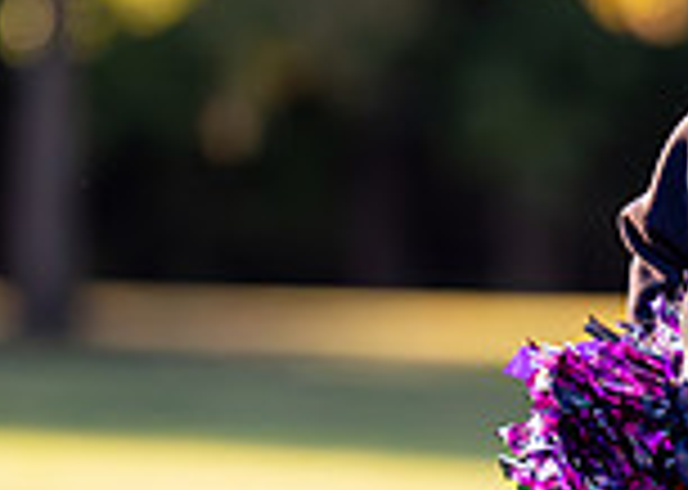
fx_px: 14037
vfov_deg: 2.0
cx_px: 902
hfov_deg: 2.8
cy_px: 372
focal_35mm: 719
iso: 1600
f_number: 2.8
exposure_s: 1/3200
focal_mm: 158
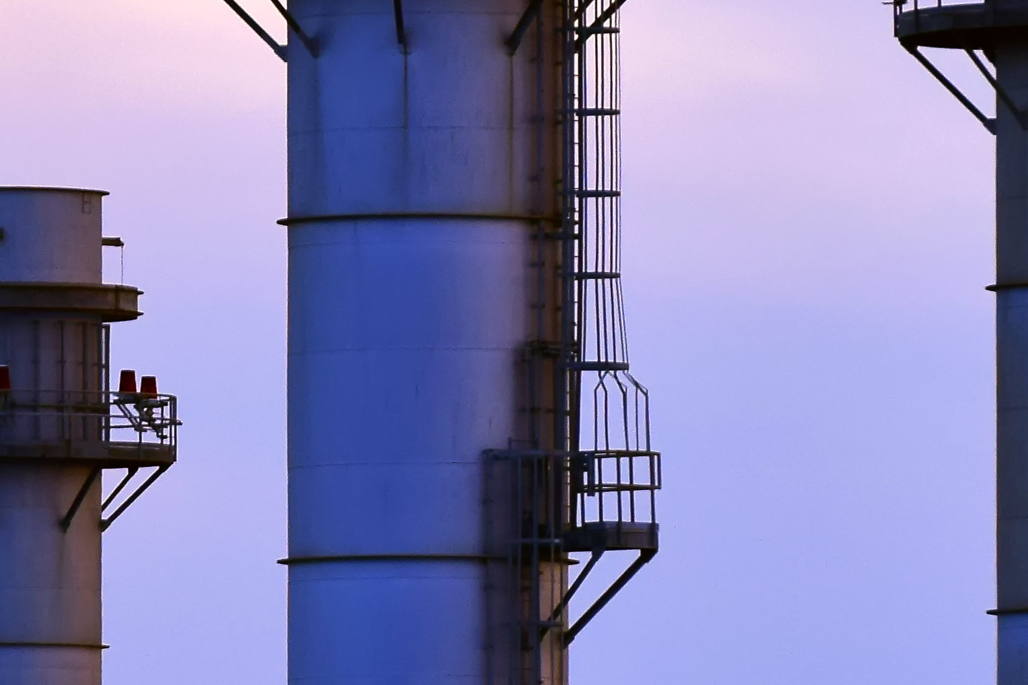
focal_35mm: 801
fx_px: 22867
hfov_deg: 2.6
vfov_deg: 1.7
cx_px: 153
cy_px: 143
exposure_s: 1/100
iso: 320
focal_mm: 145
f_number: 5.6
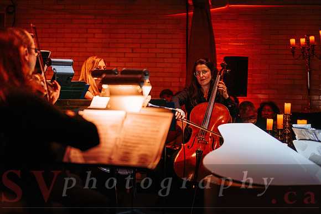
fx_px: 785
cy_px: 107
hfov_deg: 23.1
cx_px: 160
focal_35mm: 88
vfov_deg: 15.5
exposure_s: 1/160
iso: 1000
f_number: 2.8
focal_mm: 88
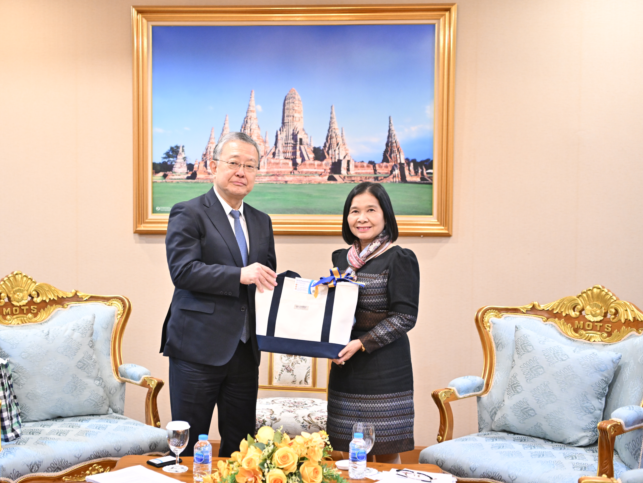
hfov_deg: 36.8
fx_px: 966
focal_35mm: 52
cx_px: 286
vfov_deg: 28.0
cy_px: 242
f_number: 2.8
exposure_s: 1/125
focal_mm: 48
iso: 3200
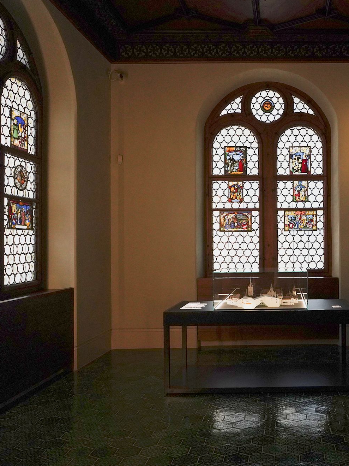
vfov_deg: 52.6
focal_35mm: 35
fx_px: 471
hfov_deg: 38.7
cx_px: 294
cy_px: 231
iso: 3200
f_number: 4.5
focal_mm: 24
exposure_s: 1/80
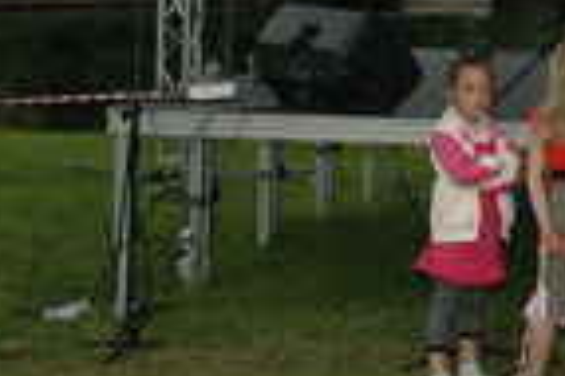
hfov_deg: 16.2
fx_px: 1771
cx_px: 901
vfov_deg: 11.6
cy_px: -180
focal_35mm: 113
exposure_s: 1/200
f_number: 7.1
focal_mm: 18
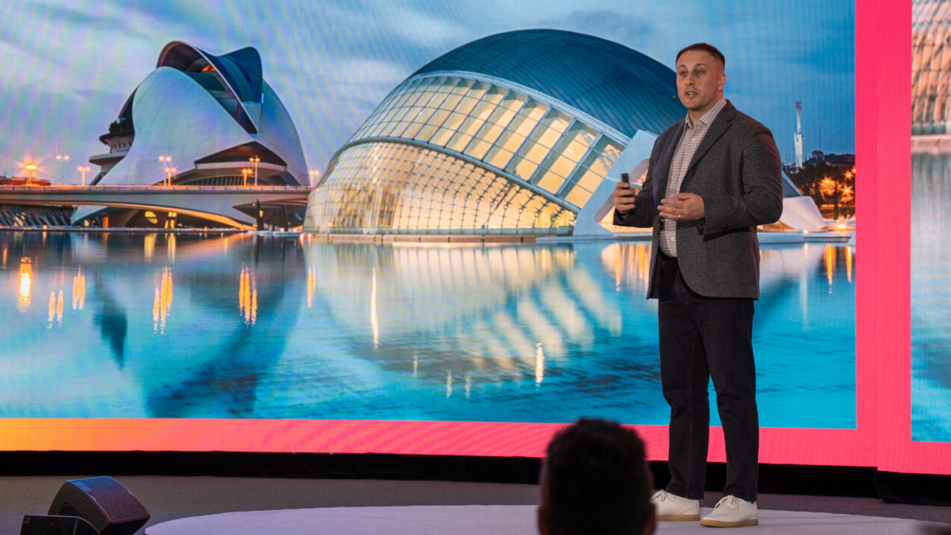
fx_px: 2295
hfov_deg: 23.4
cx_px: 473
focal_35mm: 91
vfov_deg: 13.3
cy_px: 298
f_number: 2.8
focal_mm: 57.9
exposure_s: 1/100
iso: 200
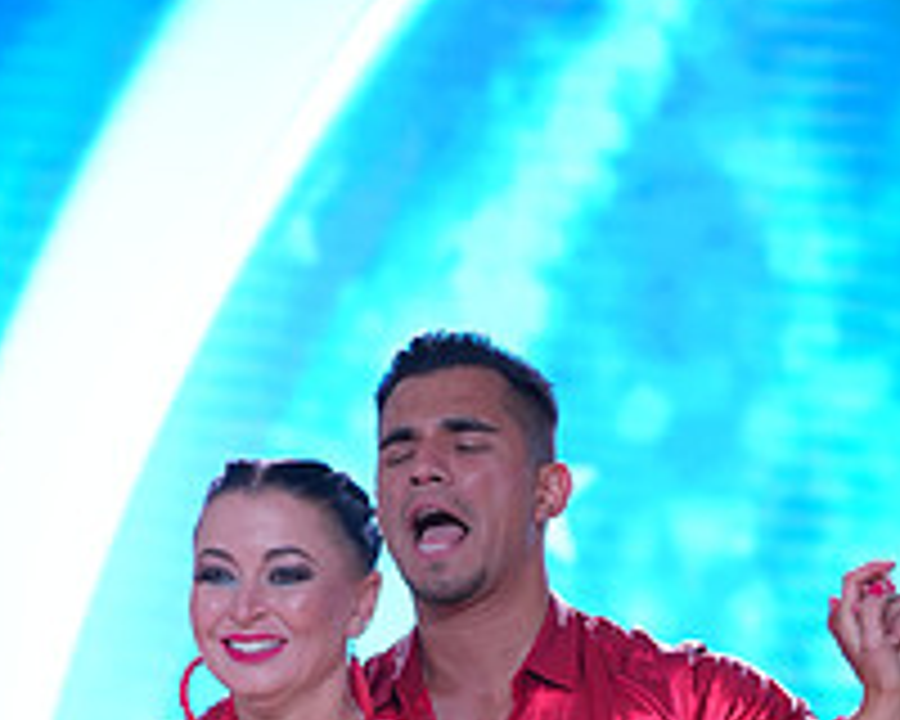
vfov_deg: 3.4
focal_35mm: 447
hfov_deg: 4.3
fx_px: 11907
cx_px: 299
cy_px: 1202
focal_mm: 164
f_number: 5.6
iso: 2000
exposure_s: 1/400
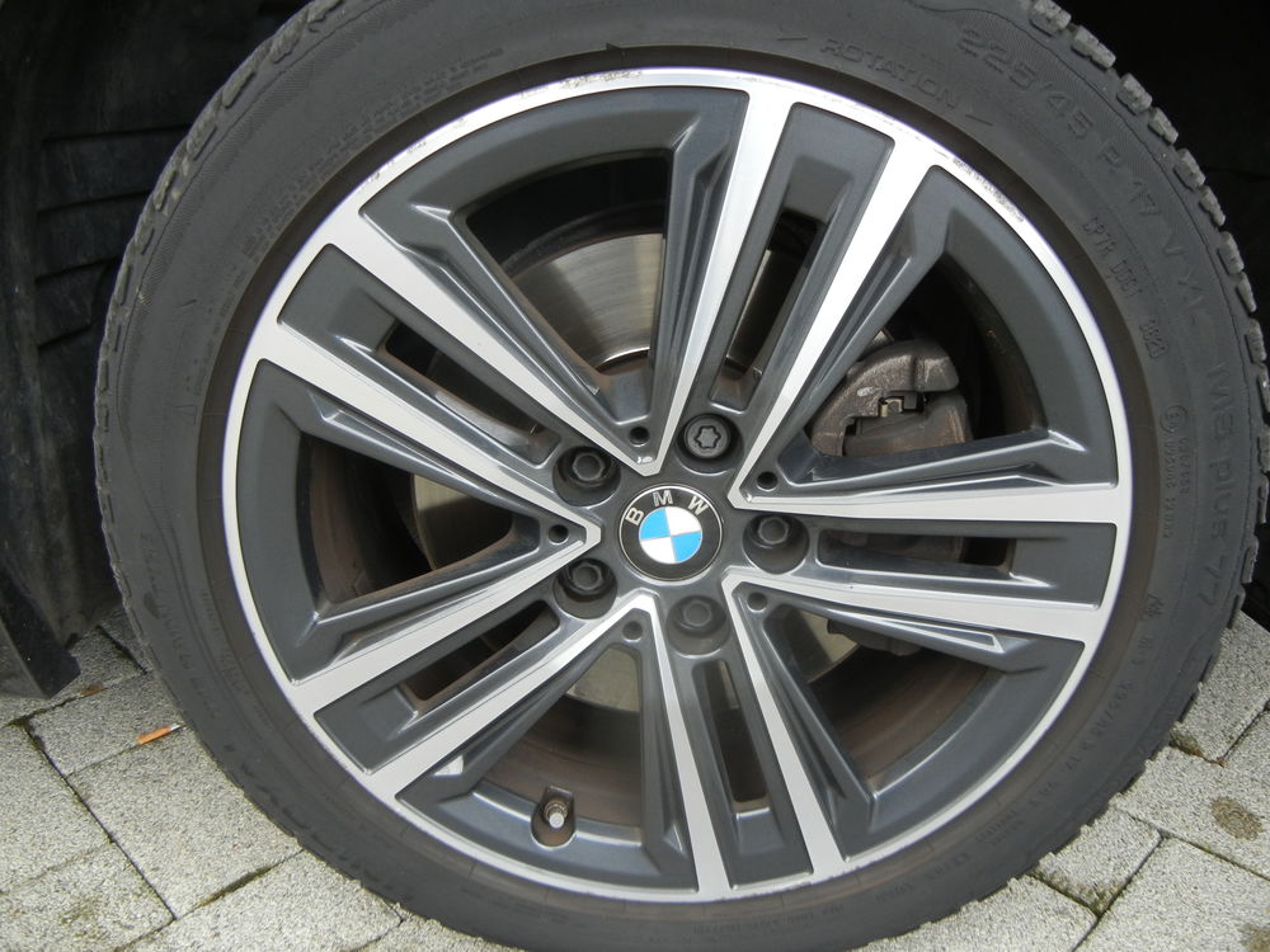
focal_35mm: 30
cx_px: 635
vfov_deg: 46.8
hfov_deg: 60.0
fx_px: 1101
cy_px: 476
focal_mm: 5.4
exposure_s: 1/77
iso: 160
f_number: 3.5
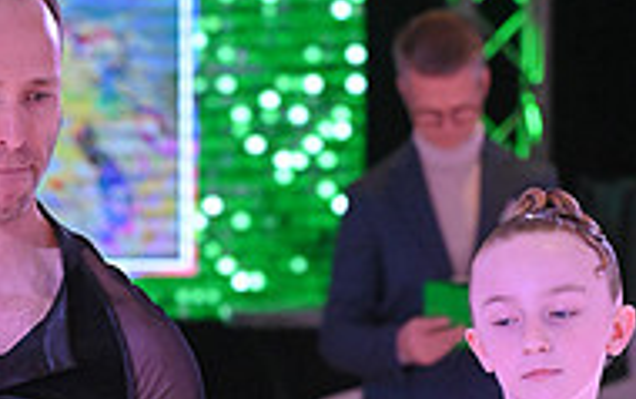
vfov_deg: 3.1
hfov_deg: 5.0
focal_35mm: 421
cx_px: 313
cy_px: 738
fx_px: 7302
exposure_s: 1/400
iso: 5000
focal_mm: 135
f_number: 7.1
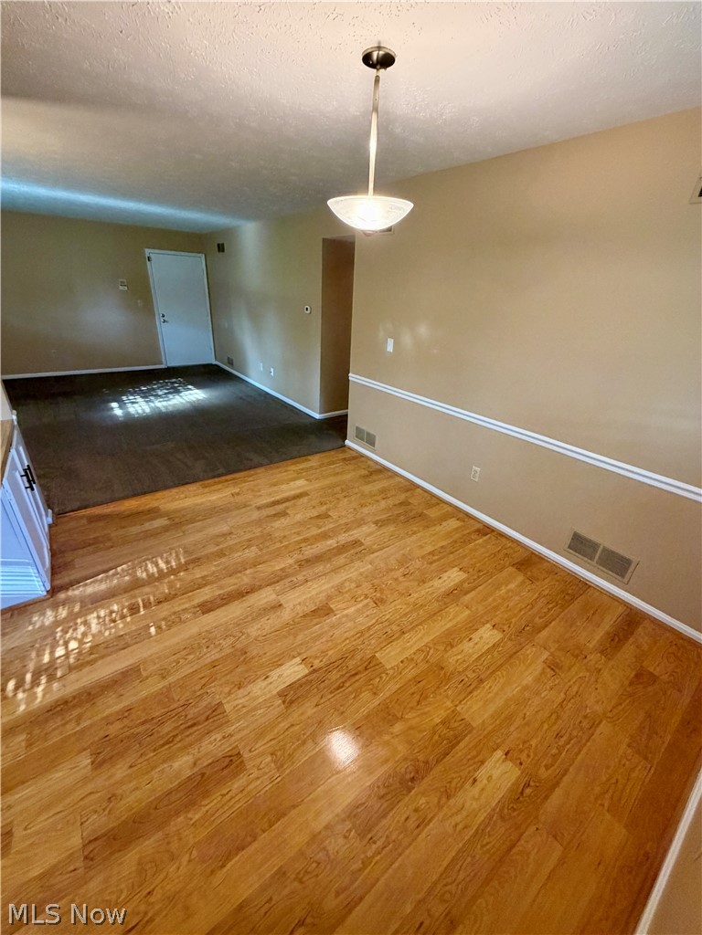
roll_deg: -3.4
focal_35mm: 14
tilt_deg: -26.6
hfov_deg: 85.7
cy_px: 468
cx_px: 351
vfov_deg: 102.1
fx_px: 379
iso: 500
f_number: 2.2
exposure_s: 1/60
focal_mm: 2.22
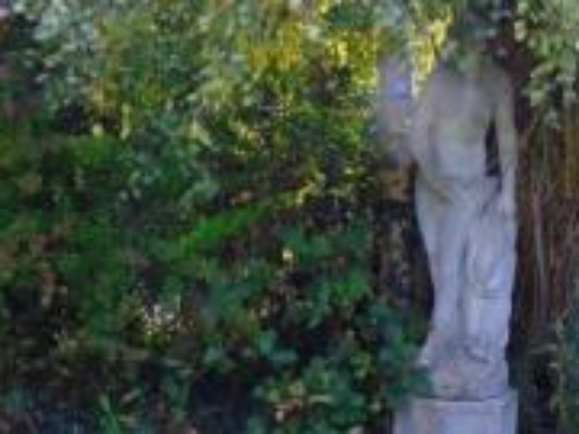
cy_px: 265
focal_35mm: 81
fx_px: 1355
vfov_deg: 18.2
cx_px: 259
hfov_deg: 24.1
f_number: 3.4
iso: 100
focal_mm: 4.4
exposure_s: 1/30
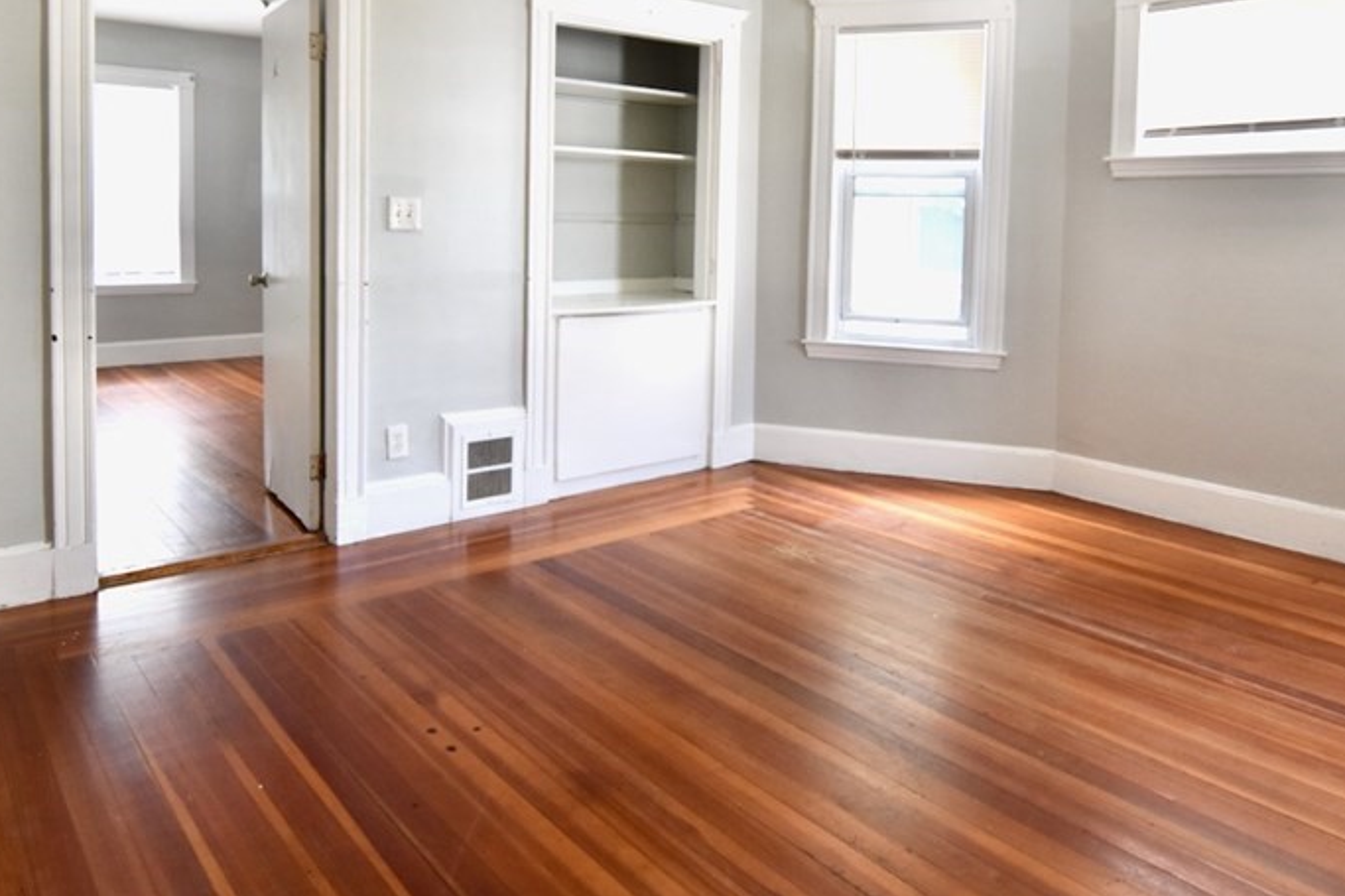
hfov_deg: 72.0
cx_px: 697
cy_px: 247
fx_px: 924
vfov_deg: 50.0
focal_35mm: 25
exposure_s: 1/100
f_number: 5
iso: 800
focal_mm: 11
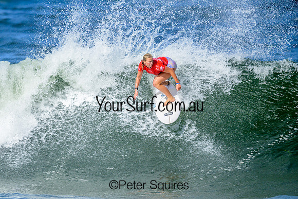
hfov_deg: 1.9
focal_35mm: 1100
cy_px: 118
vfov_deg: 1.3
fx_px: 9108
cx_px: 93
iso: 250
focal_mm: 800
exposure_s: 1/3200
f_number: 6.3
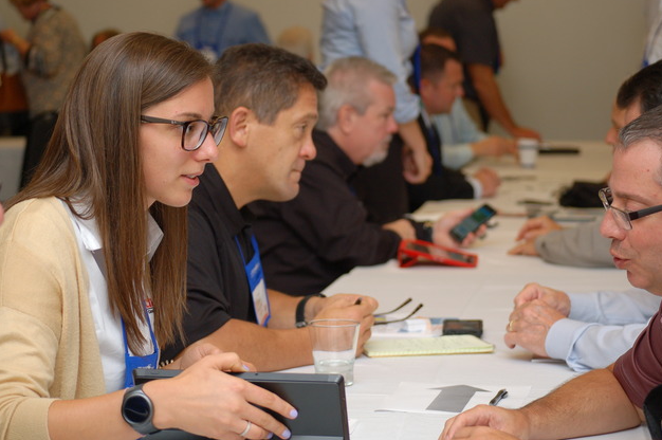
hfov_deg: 19.7
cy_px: 222
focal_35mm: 104
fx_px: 1910
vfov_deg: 13.1
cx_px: 317
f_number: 4.2
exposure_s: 1/60
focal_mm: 62
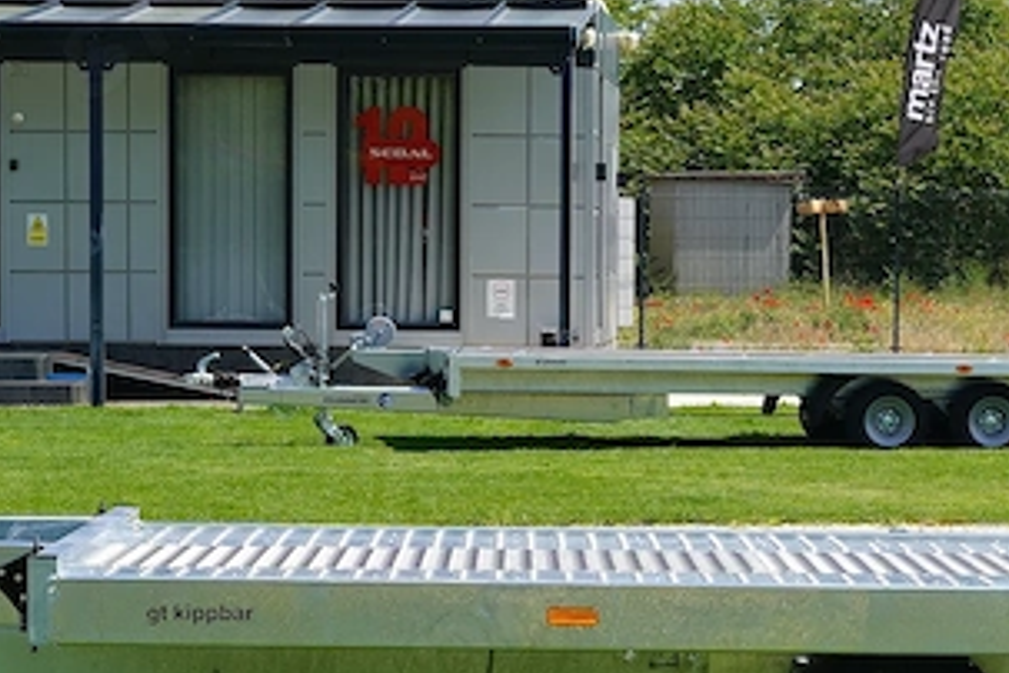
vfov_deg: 8.3
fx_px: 4624
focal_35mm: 165
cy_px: 588
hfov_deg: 12.4
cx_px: 859
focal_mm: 50
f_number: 9
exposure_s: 1/160
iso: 100
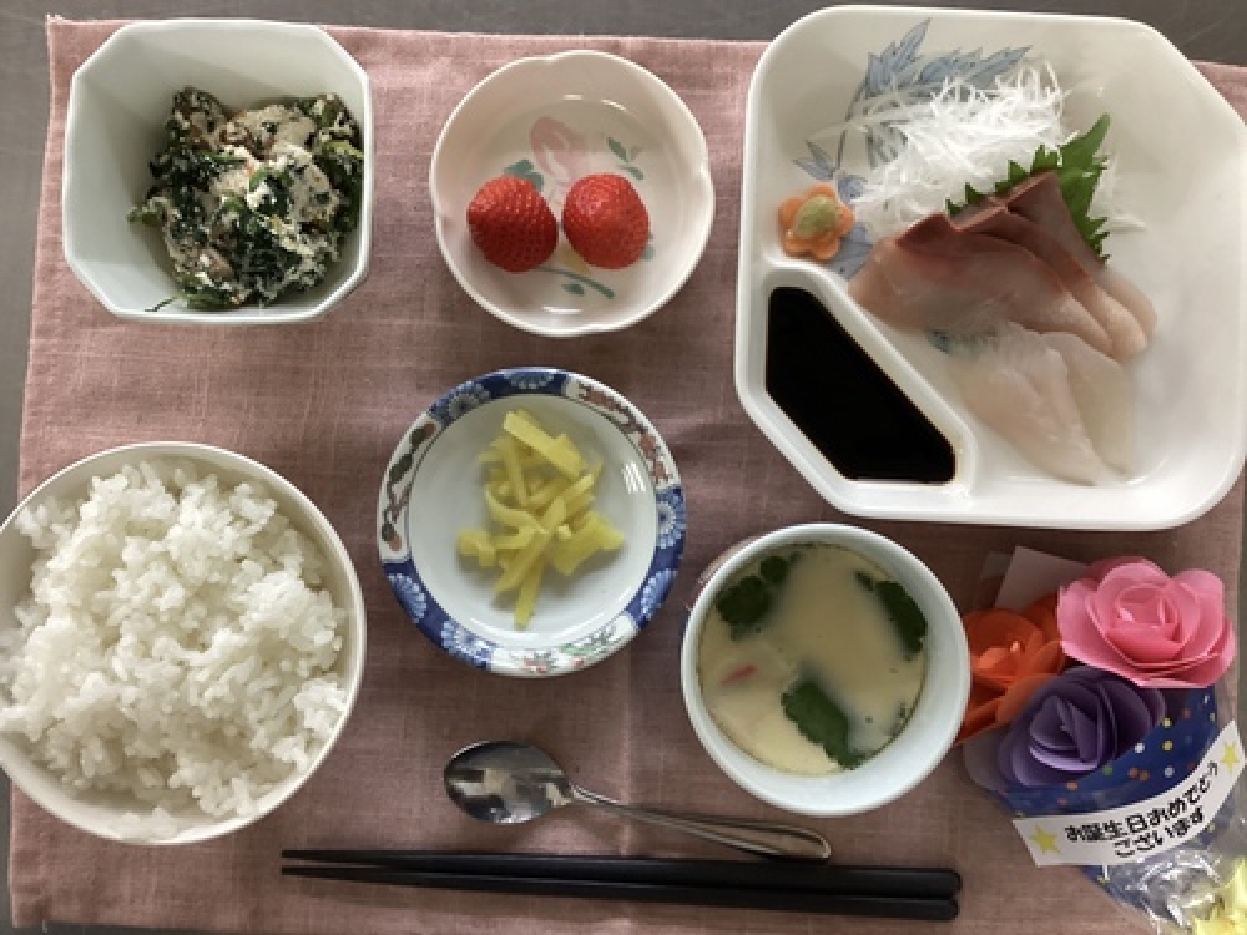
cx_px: 624
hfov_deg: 58.4
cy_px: 468
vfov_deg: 45.4
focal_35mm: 31
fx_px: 1117
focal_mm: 3.3
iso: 200
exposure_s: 1/60
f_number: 2.4
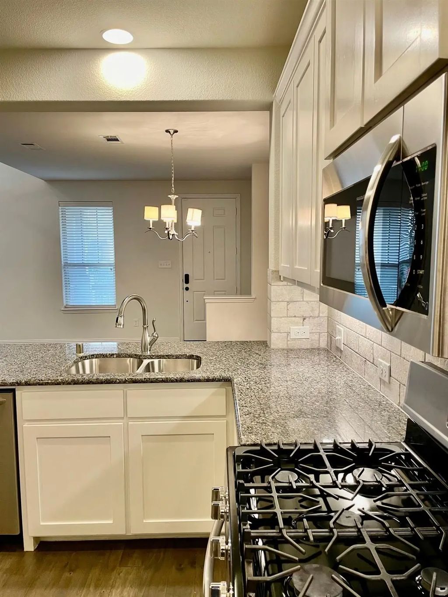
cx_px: 224
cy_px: 298
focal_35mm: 26
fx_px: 449
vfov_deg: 67.3
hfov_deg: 53.1
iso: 80
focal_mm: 4.2
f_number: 1.6
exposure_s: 1/61
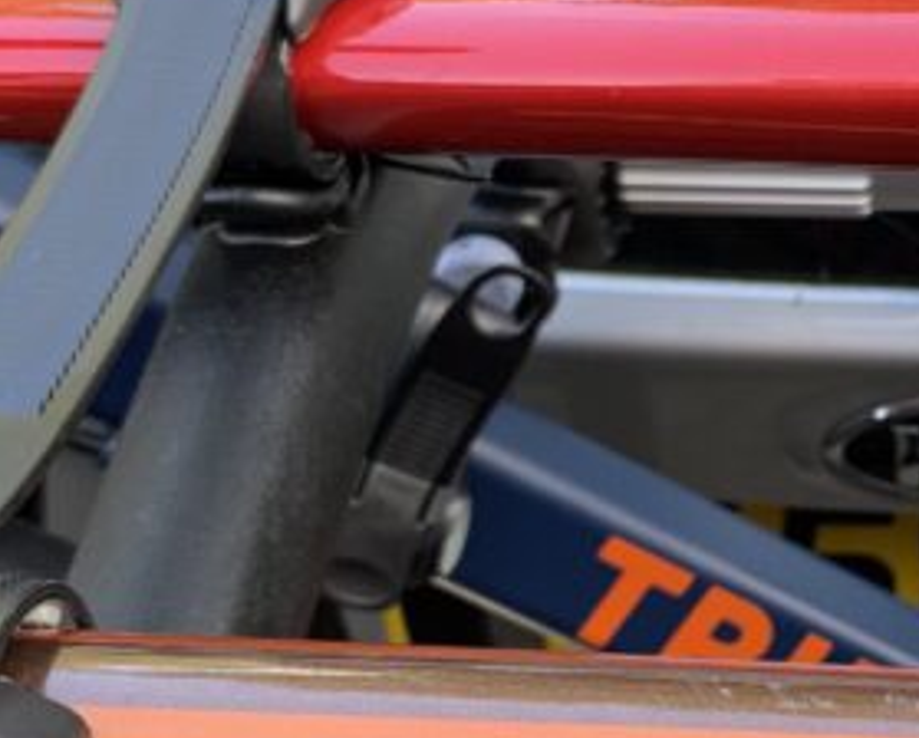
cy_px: 372
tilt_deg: -48.3
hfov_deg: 19.9
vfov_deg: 16.6
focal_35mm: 93
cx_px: 942
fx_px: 2533
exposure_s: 1/121
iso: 64
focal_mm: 4.25
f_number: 1.8
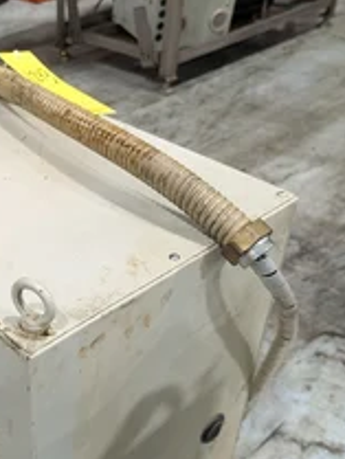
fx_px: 611
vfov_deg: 41.1
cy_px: 261
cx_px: 34
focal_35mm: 46
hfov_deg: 30.2
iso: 1655
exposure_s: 1/506
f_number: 1.68
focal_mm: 6.9
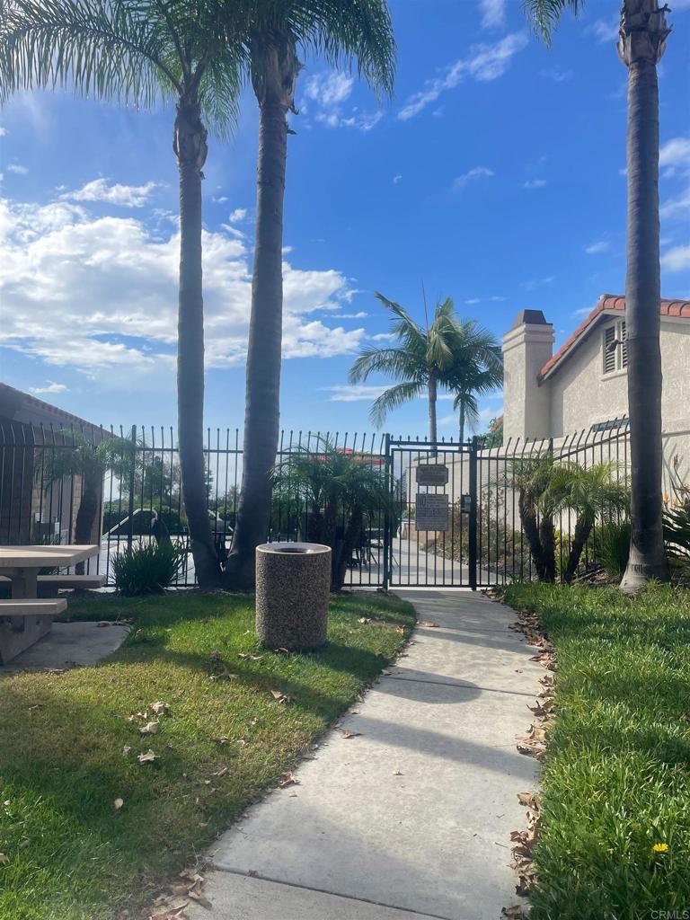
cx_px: 345
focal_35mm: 26
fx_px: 691
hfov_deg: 53.1
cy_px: 460
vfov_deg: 67.3
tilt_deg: +4.4
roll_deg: +0.3
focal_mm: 4.2
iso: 50
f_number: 1.6
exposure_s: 1/2451
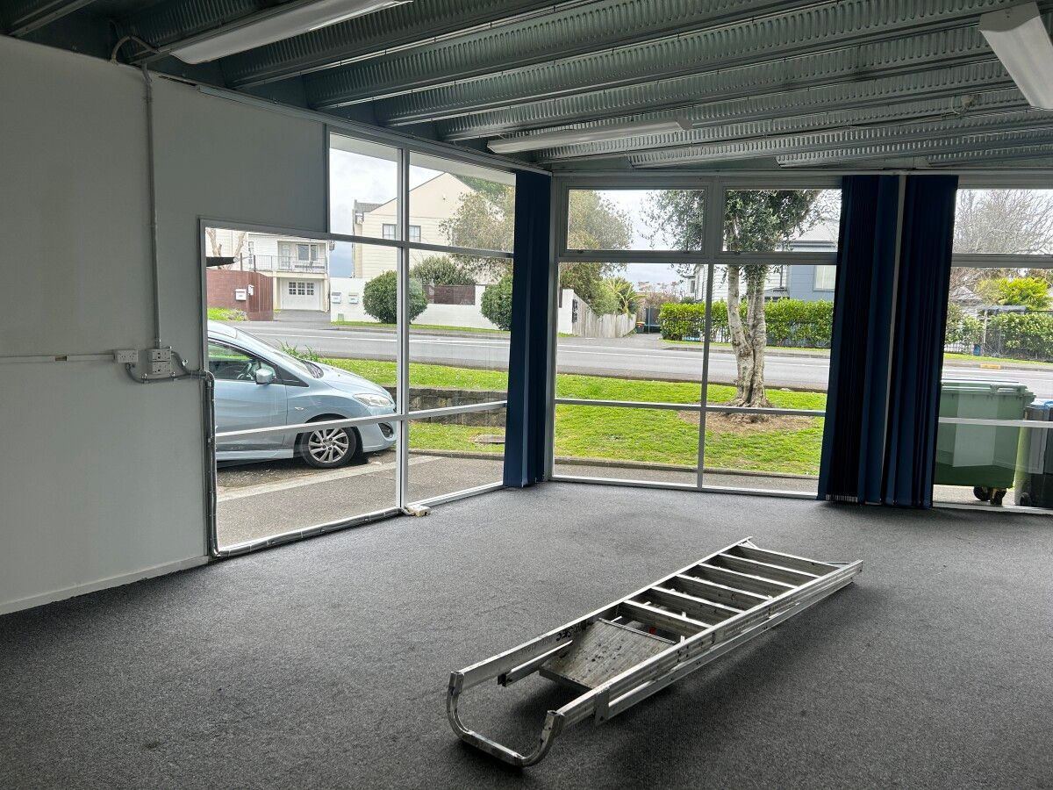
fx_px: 791
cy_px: 395
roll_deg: -0.9
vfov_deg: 53.1
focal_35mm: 26
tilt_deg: -6.8
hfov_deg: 67.3
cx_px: 526
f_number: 1.5
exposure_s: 1/259
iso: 40
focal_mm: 5.7
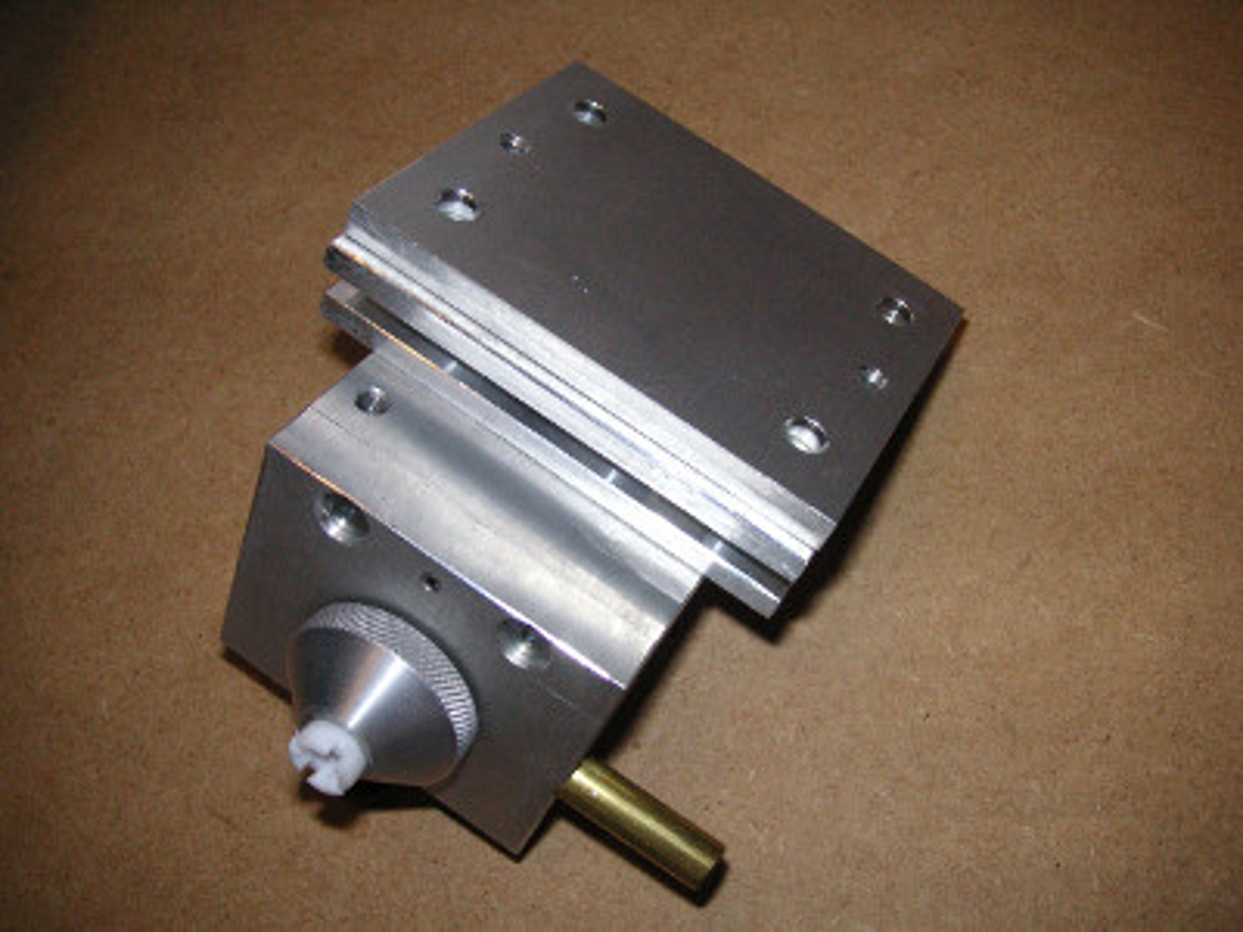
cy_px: 466
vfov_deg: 38.7
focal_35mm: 37
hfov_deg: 50.1
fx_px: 1329
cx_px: 622
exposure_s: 1/45
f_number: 6.7
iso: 160
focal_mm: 6.1
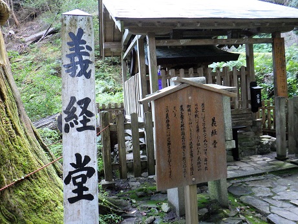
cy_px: 112
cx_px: 149
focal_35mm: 28
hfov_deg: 63.4
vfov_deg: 49.8
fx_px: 241
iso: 1000
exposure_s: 1/45
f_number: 3.5
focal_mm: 5
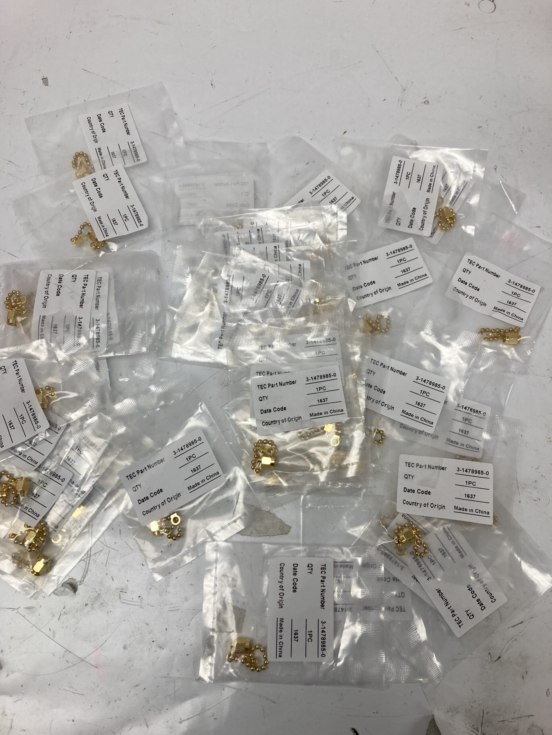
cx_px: 276
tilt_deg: -71.8
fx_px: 595
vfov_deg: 63.4
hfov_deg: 49.7
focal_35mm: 28
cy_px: 368
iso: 25
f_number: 1.8
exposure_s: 1/120
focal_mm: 3.99
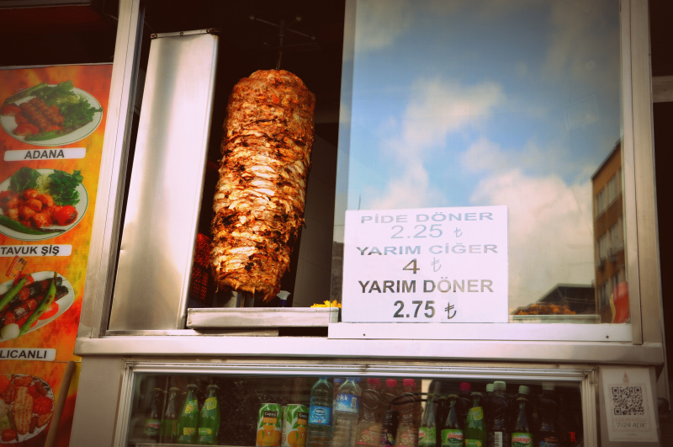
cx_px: 336
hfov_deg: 41.2
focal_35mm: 48
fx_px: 896
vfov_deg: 28.0
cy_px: 224
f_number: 7.1
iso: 200
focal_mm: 32
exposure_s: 1/200
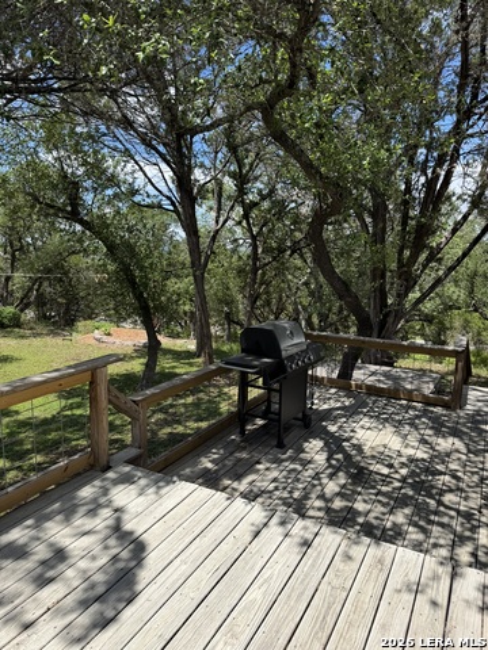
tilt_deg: -8.7
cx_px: 244
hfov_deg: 56.8
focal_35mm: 24
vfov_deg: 71.6
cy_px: 325
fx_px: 451
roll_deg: -0.9
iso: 80
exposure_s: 1/2252
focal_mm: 6.76
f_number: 1.78
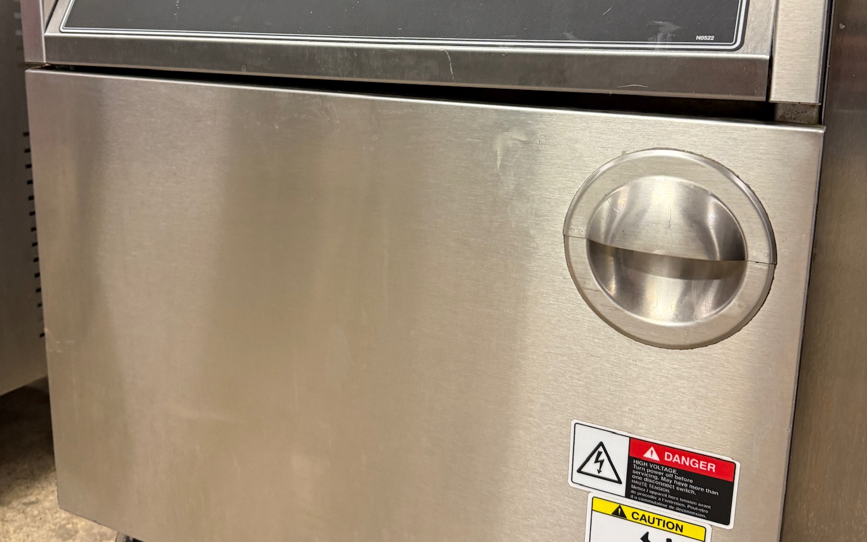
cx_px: 434
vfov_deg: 36.7
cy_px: 158
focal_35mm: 34
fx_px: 803
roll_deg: -0.4
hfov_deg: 56.7
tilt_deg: -10.2
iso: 320
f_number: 1.78
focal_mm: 6.76
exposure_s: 1/50
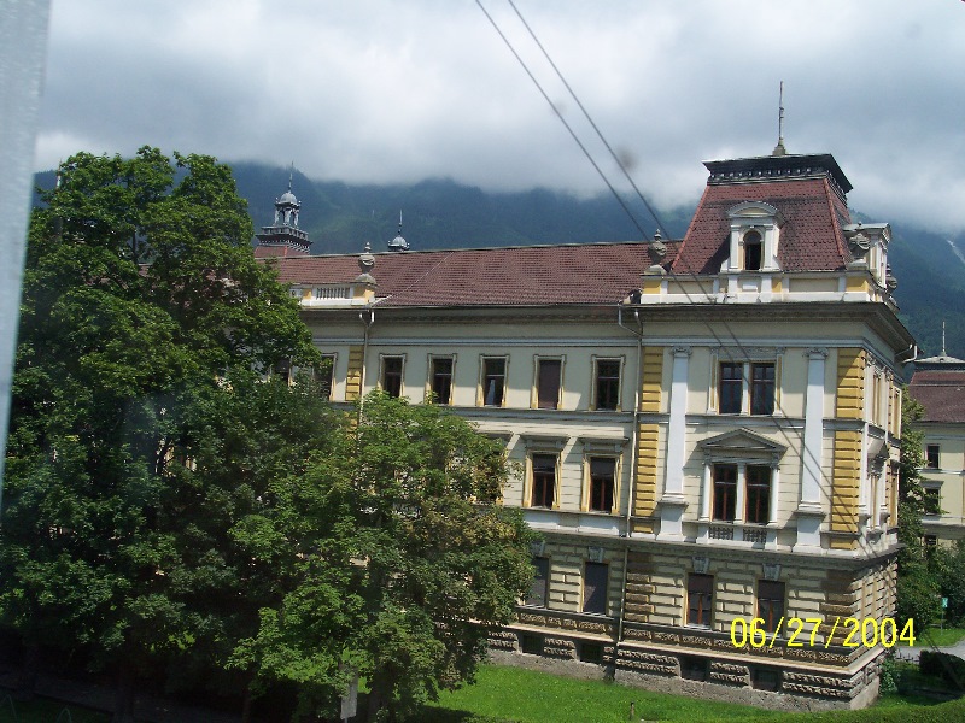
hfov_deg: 49.0
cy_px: 362
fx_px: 1059
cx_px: 482
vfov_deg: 37.7
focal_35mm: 38
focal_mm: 8
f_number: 4.8
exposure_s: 1/350
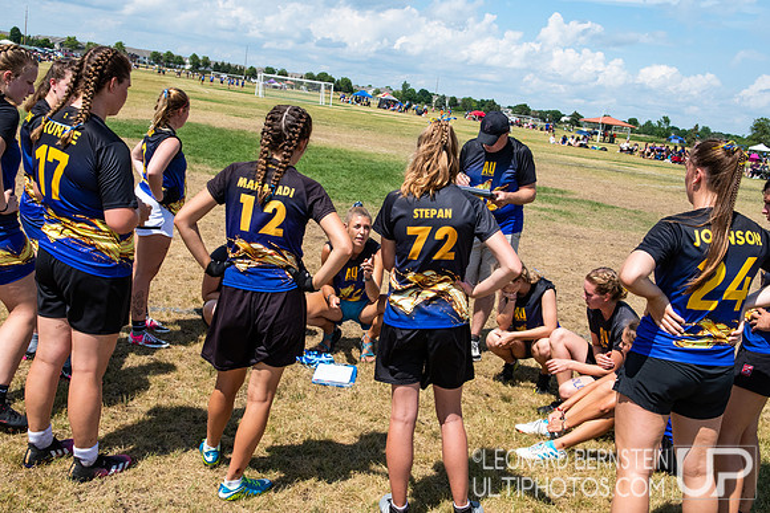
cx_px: 385
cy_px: 256
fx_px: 834
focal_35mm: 39
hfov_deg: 49.5
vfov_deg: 34.2
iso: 400
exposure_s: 1/640
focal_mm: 26
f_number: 11
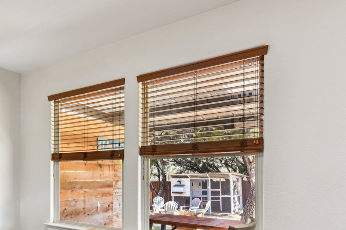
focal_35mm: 31
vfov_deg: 41.0
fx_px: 298
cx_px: 16
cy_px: 175
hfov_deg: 51.0
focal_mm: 14
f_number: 8
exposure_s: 1/30
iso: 800
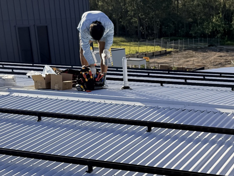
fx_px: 419
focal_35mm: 62
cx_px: 234
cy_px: 123
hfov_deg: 29.2
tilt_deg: -11.8
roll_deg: -1.4
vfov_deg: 23.5
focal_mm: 6.76
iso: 80
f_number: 1.78
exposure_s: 1/1949
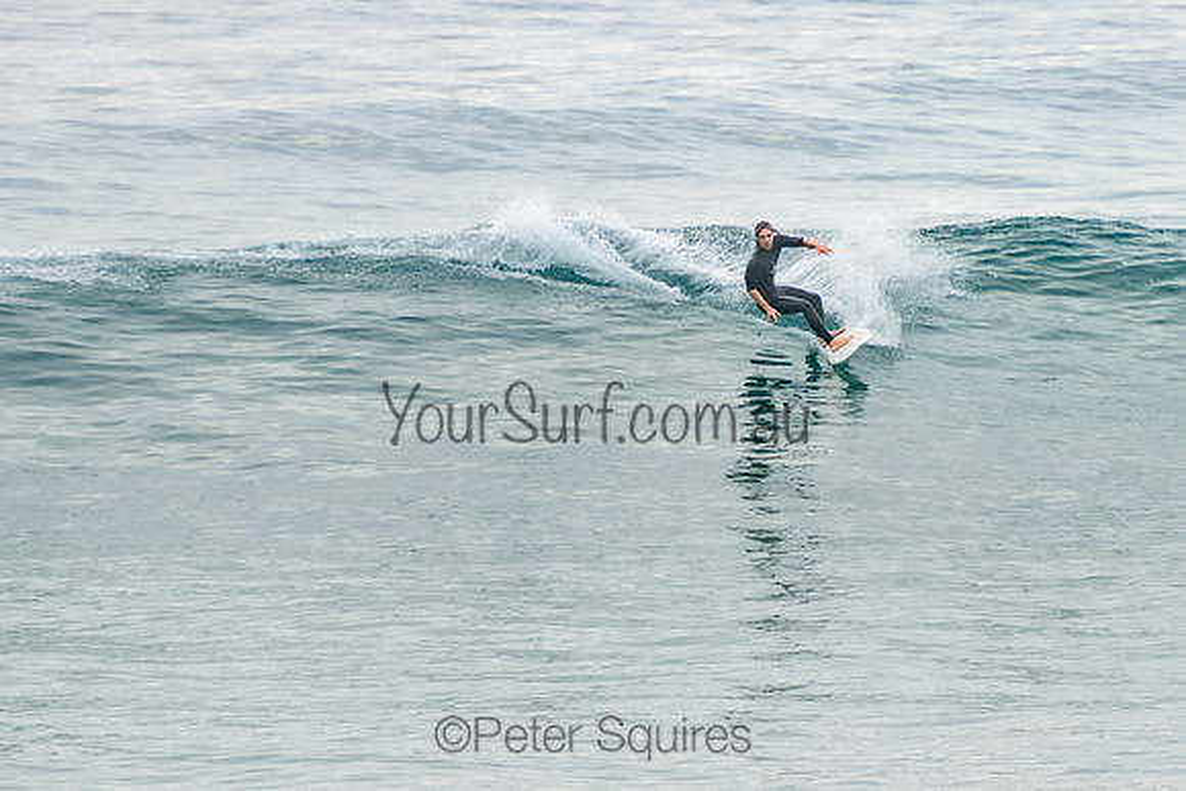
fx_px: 18104
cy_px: 282
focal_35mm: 549
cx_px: 772
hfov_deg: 3.8
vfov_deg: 2.5
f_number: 6.3
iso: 500
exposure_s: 1/1250
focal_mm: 400
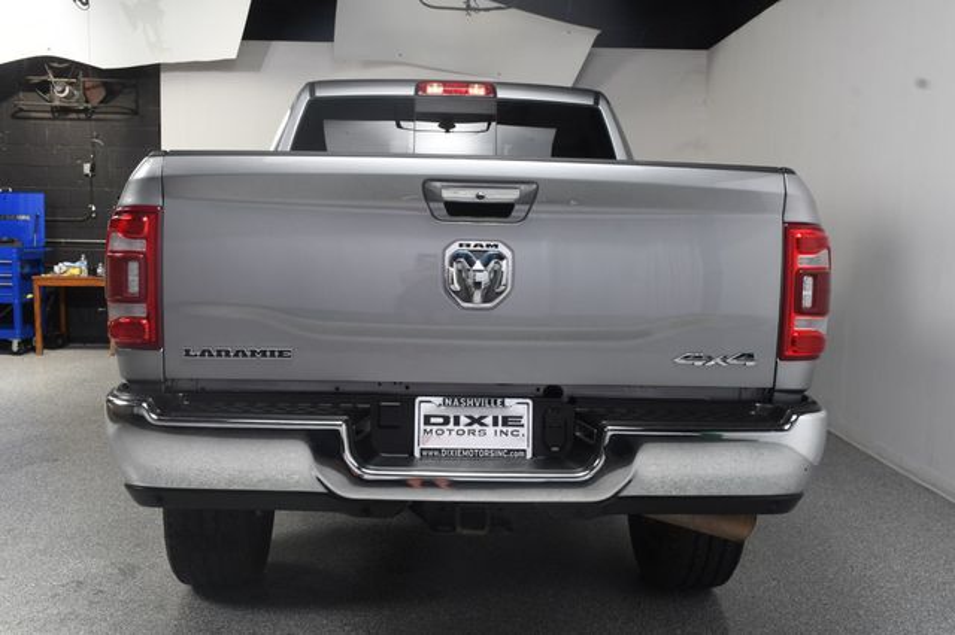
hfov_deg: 53.2
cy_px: 318
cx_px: 478
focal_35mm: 36
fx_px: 954
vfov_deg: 36.8
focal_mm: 24
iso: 100
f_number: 10
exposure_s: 1/160
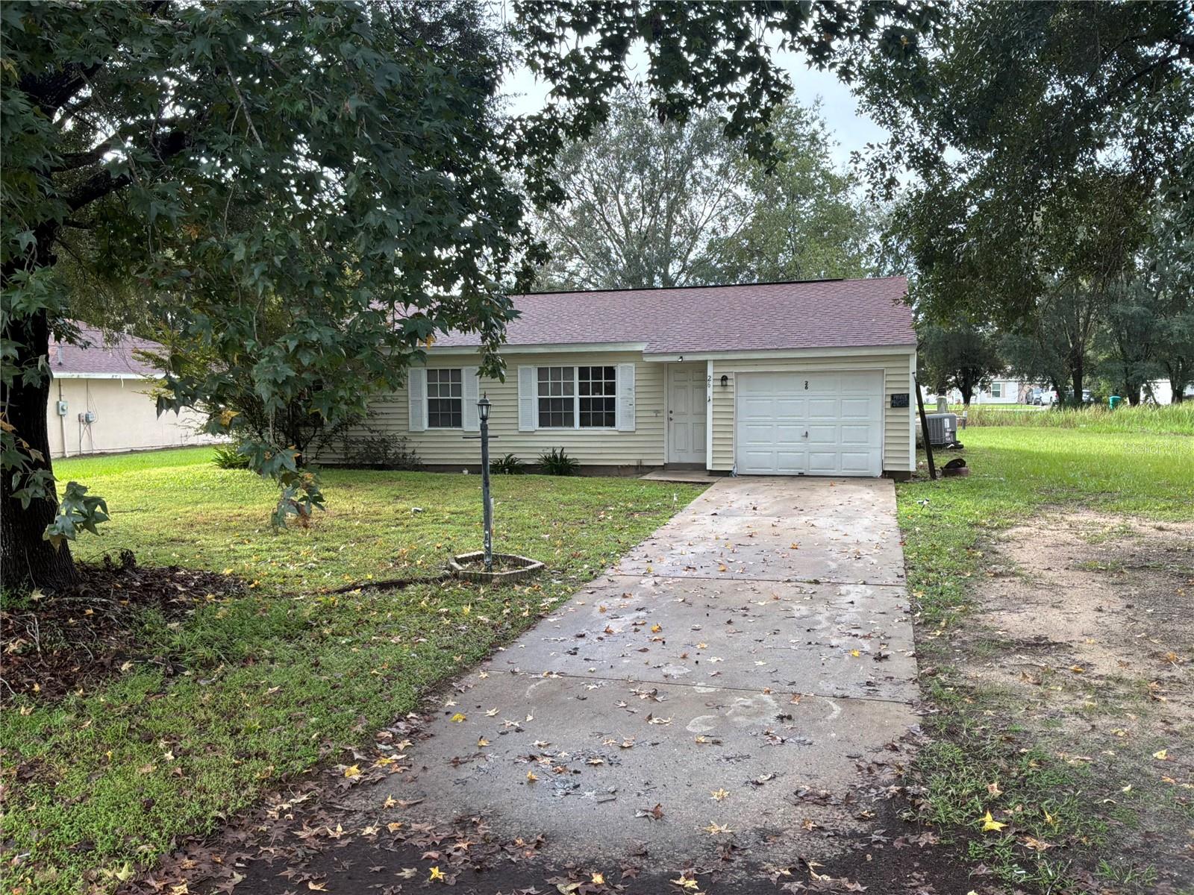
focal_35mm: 28
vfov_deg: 49.7
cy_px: 448
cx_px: 597
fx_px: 966
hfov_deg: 63.4
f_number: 1.8
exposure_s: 1/281
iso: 32
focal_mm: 3
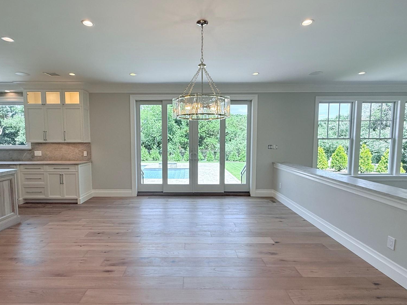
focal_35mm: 19
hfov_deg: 84.6
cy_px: 158
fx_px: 223
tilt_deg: -5.1
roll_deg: -0.5
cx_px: 191
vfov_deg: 68.7
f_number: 2.2
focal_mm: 2.22
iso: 64
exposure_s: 1/270
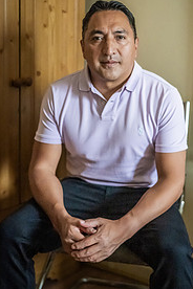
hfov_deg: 23.6
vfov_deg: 35.0
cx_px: 137
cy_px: 120
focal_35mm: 57
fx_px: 458
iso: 11400
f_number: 2
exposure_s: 1/2000
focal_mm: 35
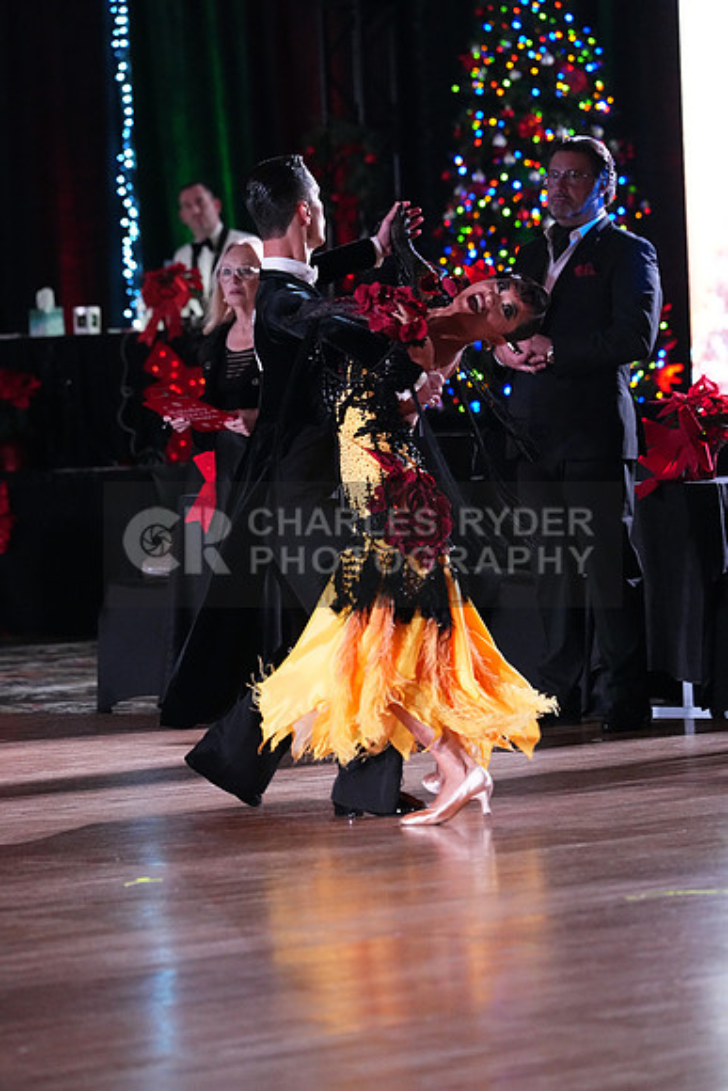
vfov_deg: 10.3
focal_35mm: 200
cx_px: 364
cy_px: 546
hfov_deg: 6.9
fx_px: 6063
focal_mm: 200
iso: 10000
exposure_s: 1/400
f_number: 5
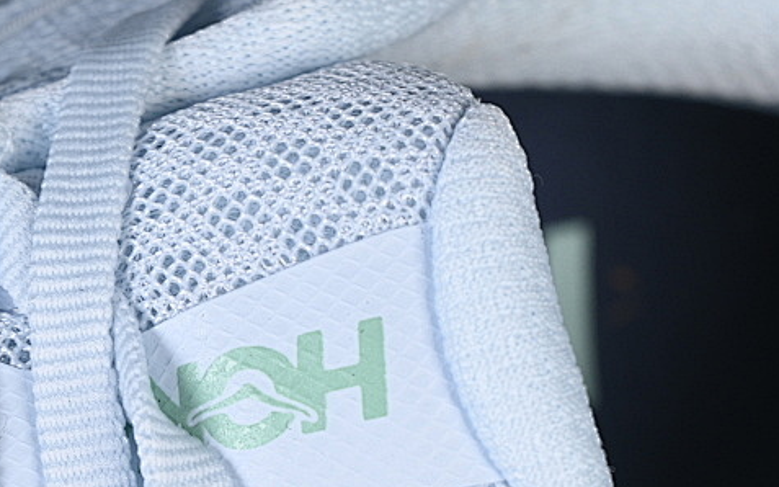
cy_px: 479
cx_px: 165
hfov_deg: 12.1
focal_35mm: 173
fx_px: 3672
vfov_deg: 7.6
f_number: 7.1
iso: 160
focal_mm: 50
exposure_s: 1/80
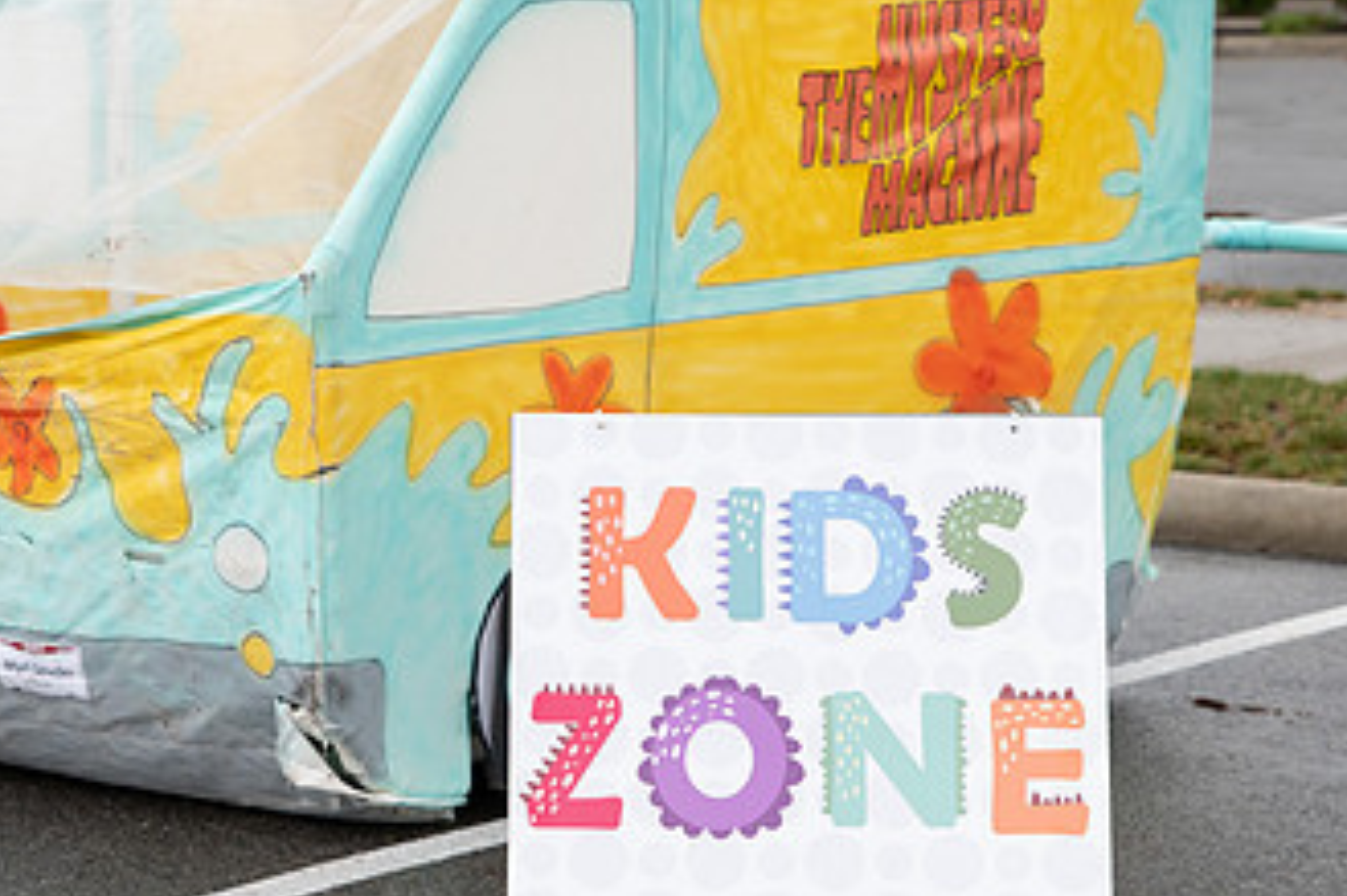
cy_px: 556
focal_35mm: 135
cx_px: 569
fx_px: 5048
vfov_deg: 10.1
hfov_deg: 15.2
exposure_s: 1/400
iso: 400
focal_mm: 62
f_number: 4
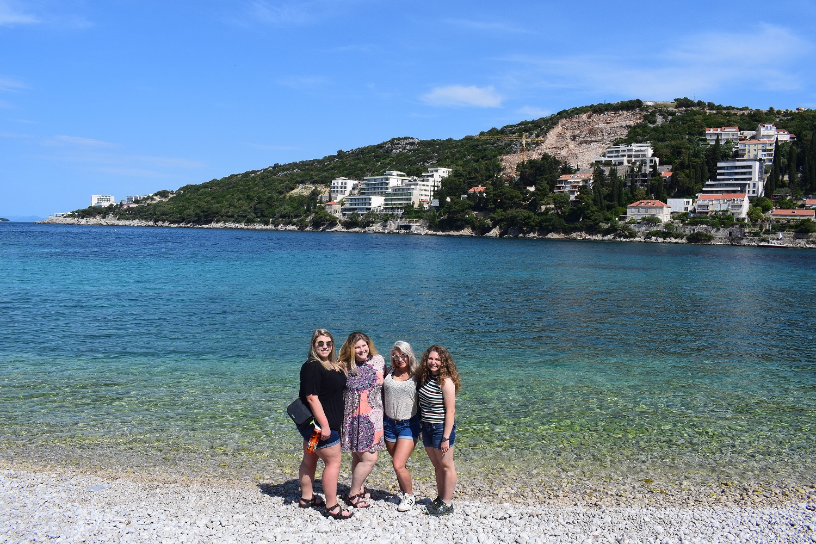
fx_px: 612
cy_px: 272
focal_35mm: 27
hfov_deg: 67.4
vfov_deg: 47.9
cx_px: 408
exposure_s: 1/500
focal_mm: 18
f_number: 11
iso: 320
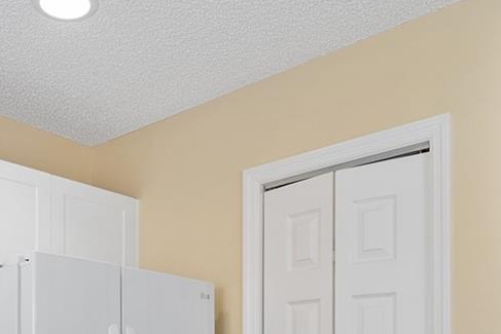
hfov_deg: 41.9
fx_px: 640
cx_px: 147
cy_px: 382
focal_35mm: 46
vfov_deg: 26.5
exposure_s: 1/30
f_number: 8
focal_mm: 14
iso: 250
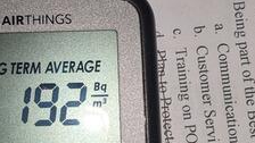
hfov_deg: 32.9
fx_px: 426
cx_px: 76
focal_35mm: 63
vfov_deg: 19.1
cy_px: 70
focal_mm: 4.38
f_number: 1.73
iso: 88
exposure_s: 1/120
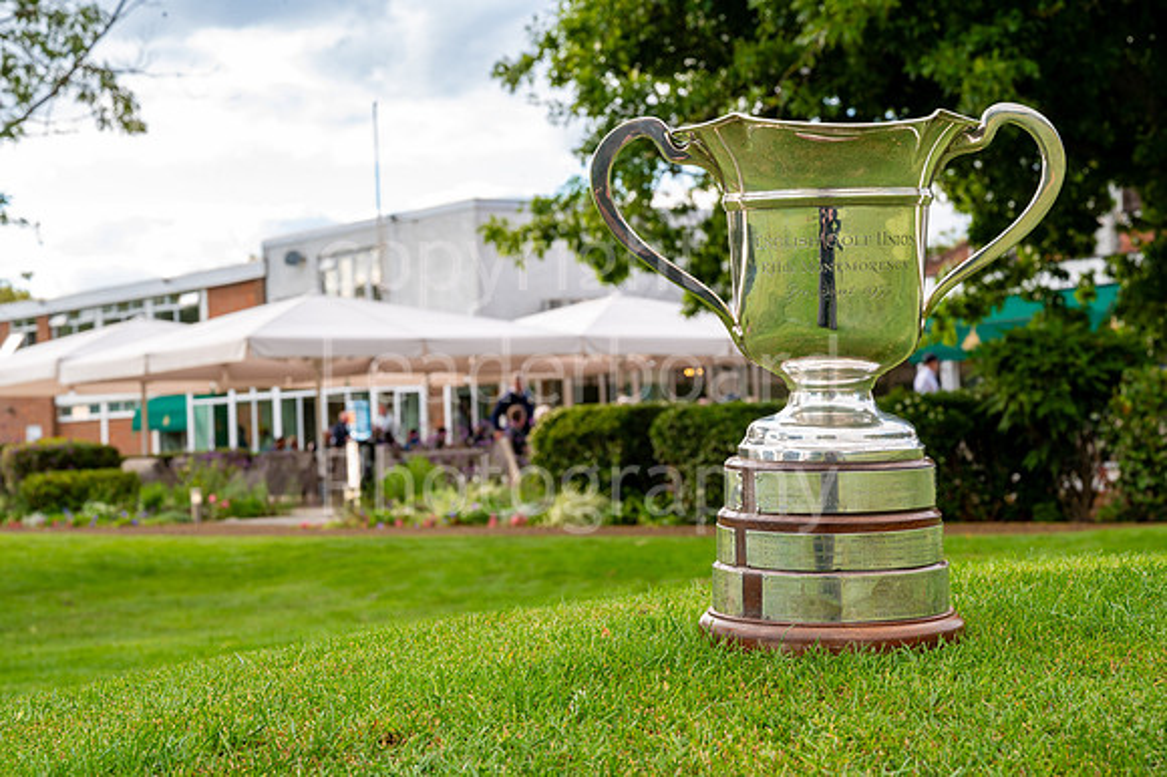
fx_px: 2171
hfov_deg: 30.1
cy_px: 388
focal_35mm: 67
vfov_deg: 20.3
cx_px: 584
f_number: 14
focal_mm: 67
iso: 320
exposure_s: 1/60
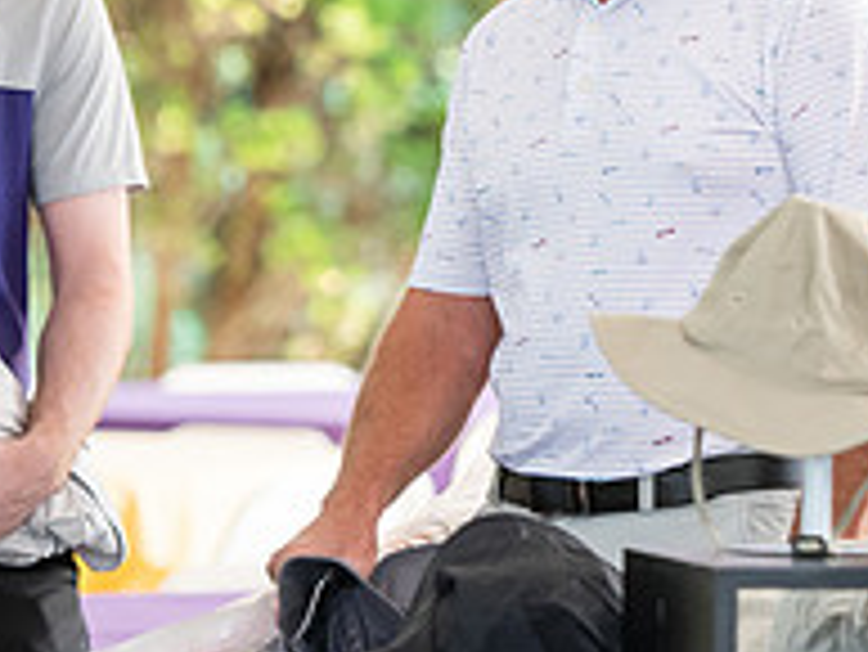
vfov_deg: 4.3
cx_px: 729
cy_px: 209
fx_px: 8681
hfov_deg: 5.7
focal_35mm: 346
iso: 640
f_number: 3.2
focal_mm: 120
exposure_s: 1/200
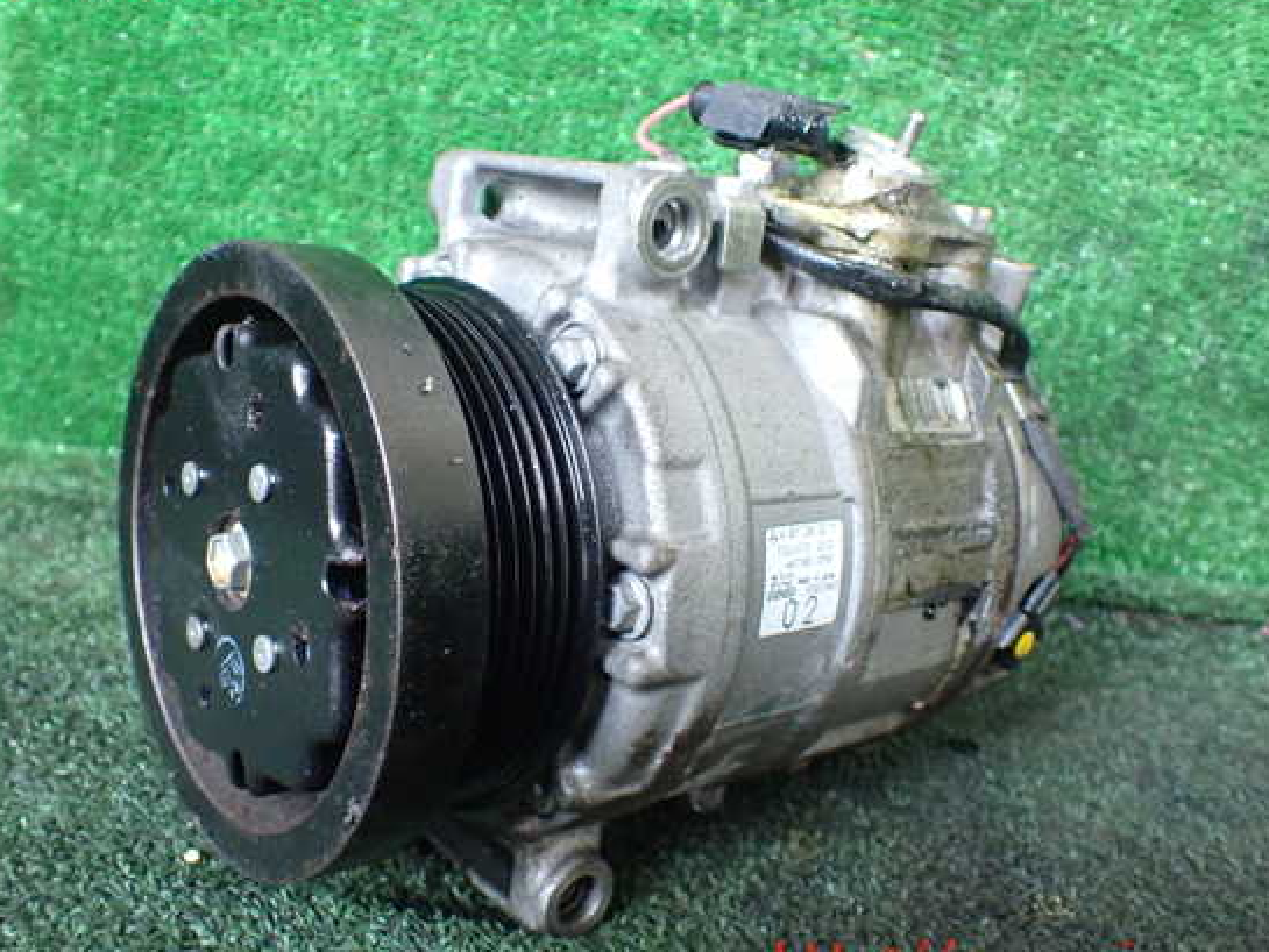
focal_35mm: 33
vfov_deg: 43.0
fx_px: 1210
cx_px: 603
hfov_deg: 55.3
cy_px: 470
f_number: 2.3
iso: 800
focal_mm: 5.4
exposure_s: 1/80
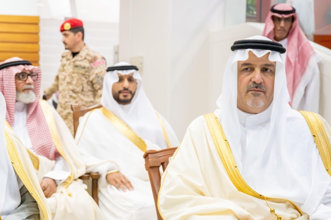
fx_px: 662
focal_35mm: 72
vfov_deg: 18.7
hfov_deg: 27.6
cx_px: 73
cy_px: 175
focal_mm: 39
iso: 5000
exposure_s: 1/200
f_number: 3.5
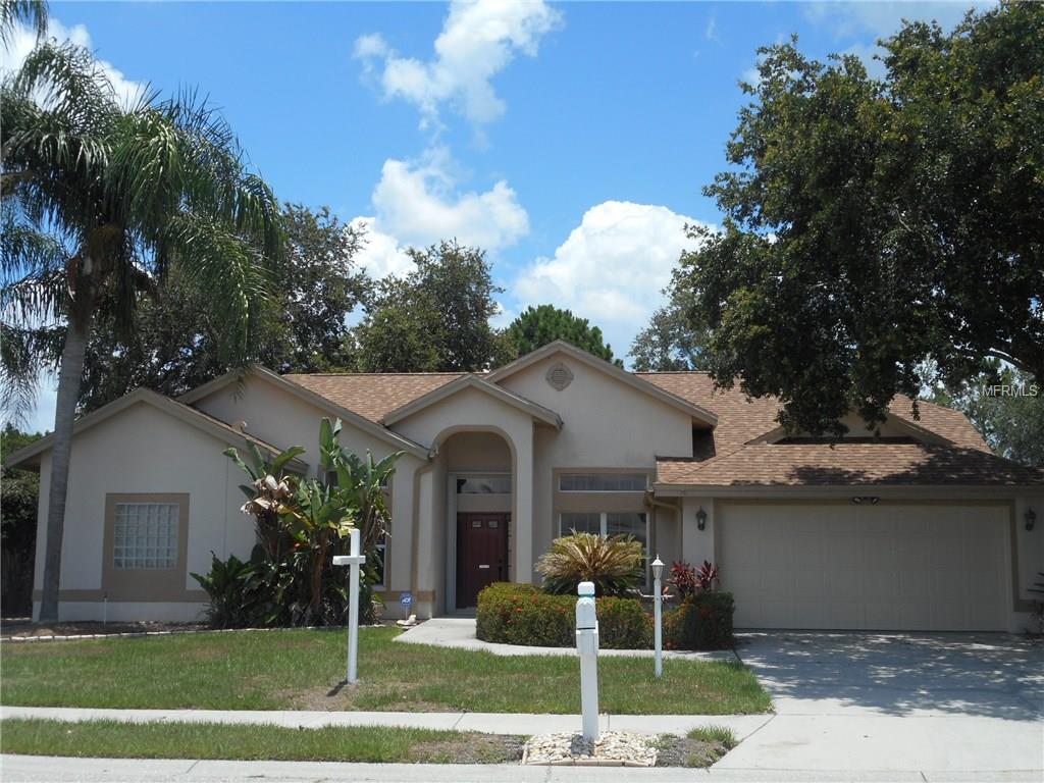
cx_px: 522
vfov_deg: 32.9
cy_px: 392
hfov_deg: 42.9
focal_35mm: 44
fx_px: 1327
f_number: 4.7
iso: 80
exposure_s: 1/500
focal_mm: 7.9
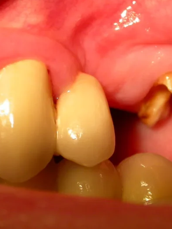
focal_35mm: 205
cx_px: 110
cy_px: 80
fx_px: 1358
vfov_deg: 9.6
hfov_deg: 7.2
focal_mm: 21.7
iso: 100
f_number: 4
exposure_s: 1/81.9
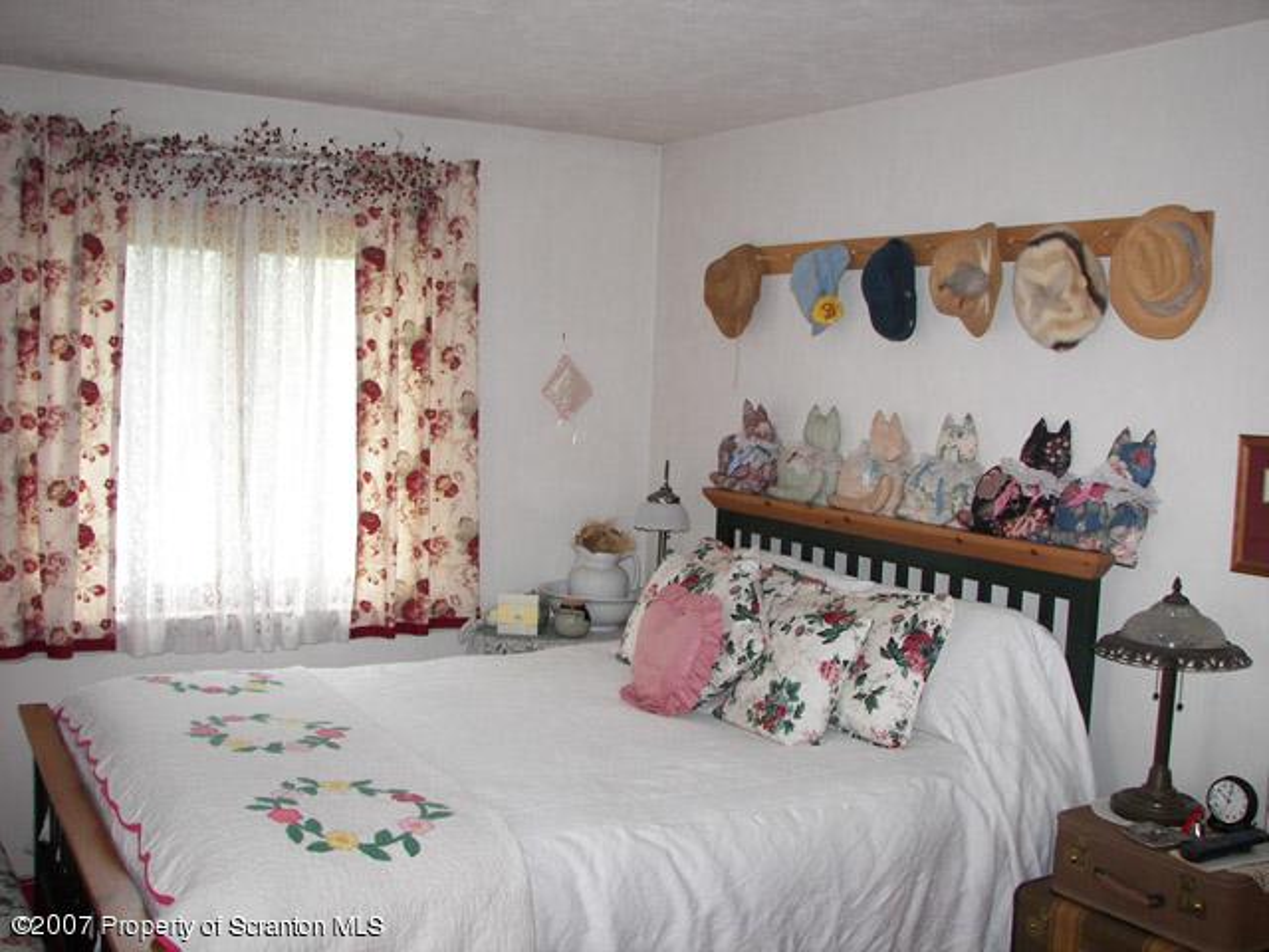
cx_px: 634
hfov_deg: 51.4
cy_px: 476
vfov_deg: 39.7
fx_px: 1320
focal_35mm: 36
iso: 100
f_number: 2.8
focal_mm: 6
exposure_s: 1/30
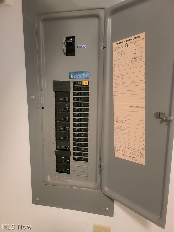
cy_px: 116
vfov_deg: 71.6
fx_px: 161
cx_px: 87
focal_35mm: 24
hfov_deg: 56.8
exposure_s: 1/24
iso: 500
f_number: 1.8
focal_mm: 6.7
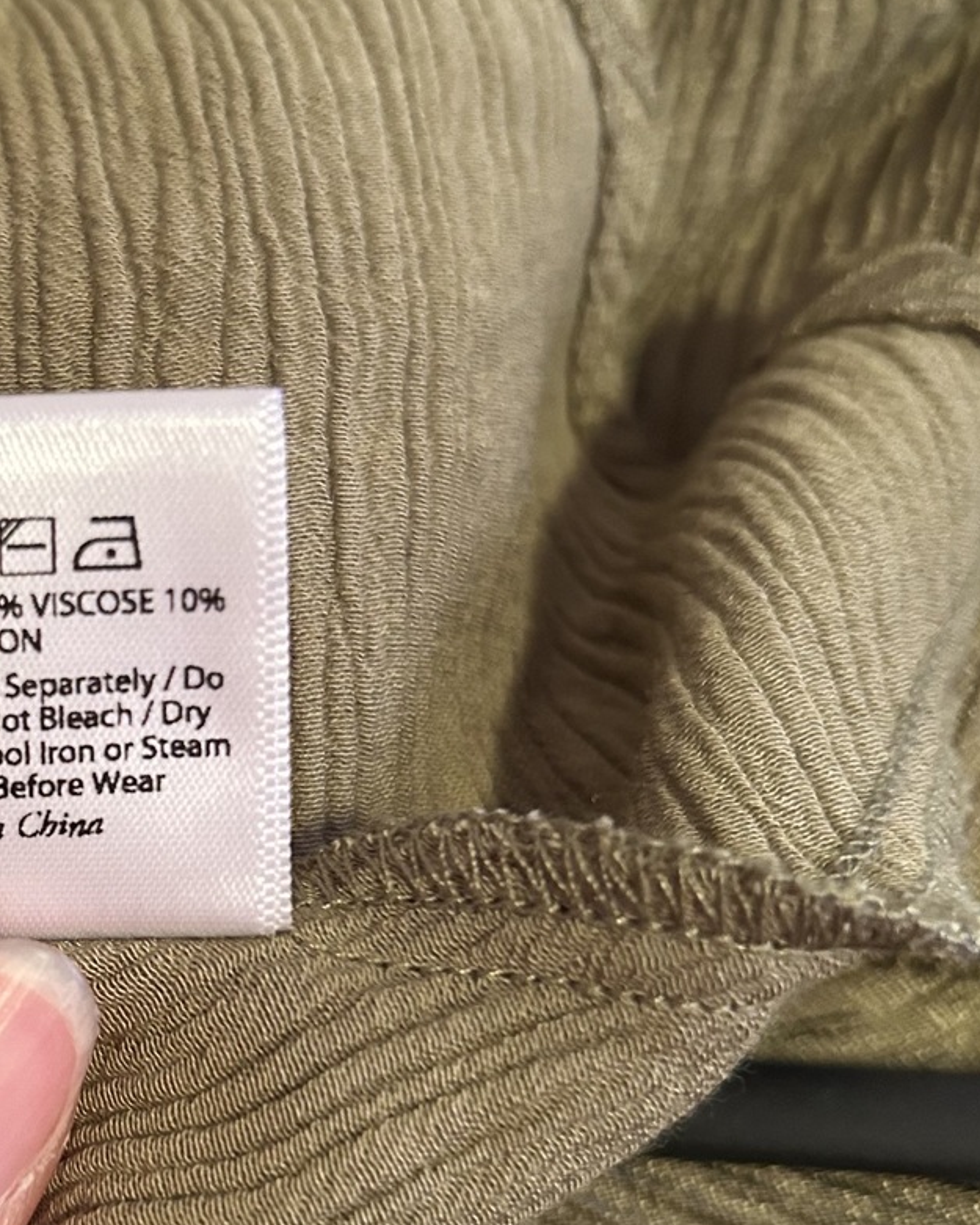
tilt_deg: -69.4
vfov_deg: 35.7
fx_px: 1885
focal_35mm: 52
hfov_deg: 27.8
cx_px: 61
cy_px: 791
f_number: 1.5
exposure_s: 1/50
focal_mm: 5.7
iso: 500
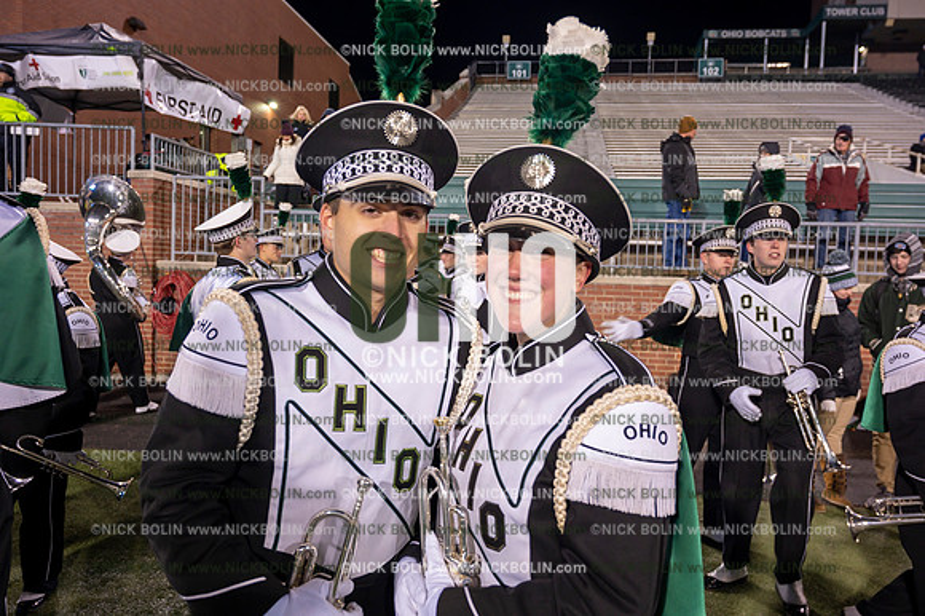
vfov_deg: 46.4
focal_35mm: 28
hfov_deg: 65.5
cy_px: 308
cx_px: 462
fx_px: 719
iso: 1000
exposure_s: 1/125
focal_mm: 28
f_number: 4.5
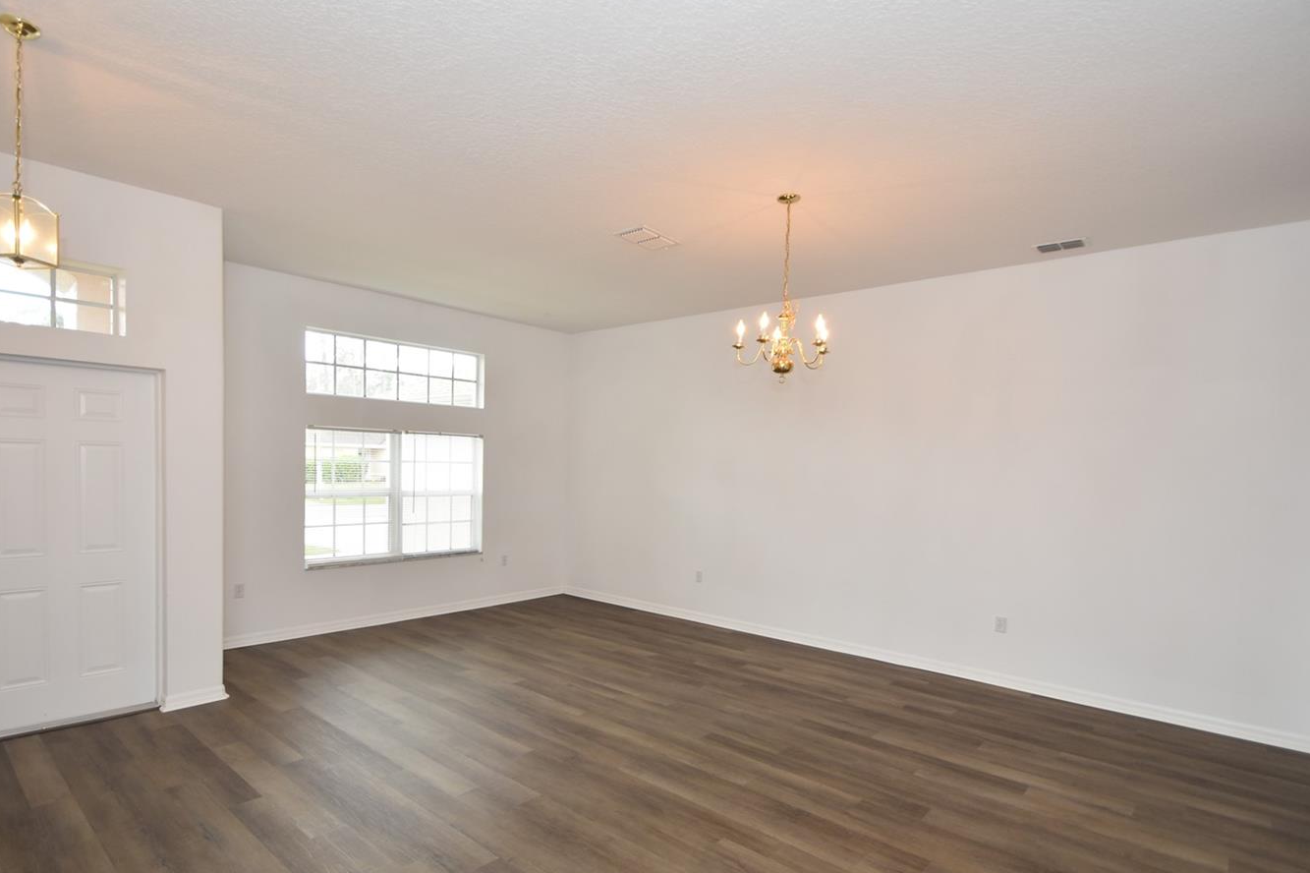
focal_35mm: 18
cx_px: 622
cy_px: 516
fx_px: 655
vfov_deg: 66.8
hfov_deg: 89.9
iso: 200
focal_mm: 10
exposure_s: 1/60
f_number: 4
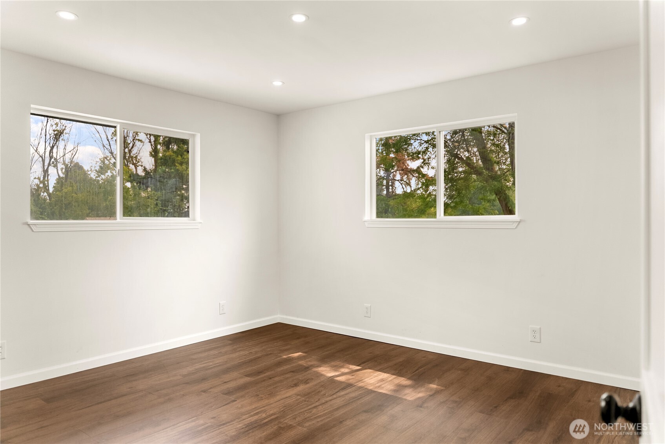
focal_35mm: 24
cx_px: 332
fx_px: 444
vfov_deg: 53.2
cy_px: 222
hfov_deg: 73.7
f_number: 2.8
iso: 400
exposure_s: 1/125
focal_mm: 24
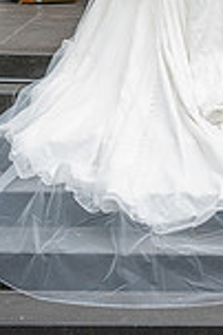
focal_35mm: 136
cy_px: -90
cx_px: 234
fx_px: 1266
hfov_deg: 10.0
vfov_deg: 14.5
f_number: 5
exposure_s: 1/250
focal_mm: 46
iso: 250
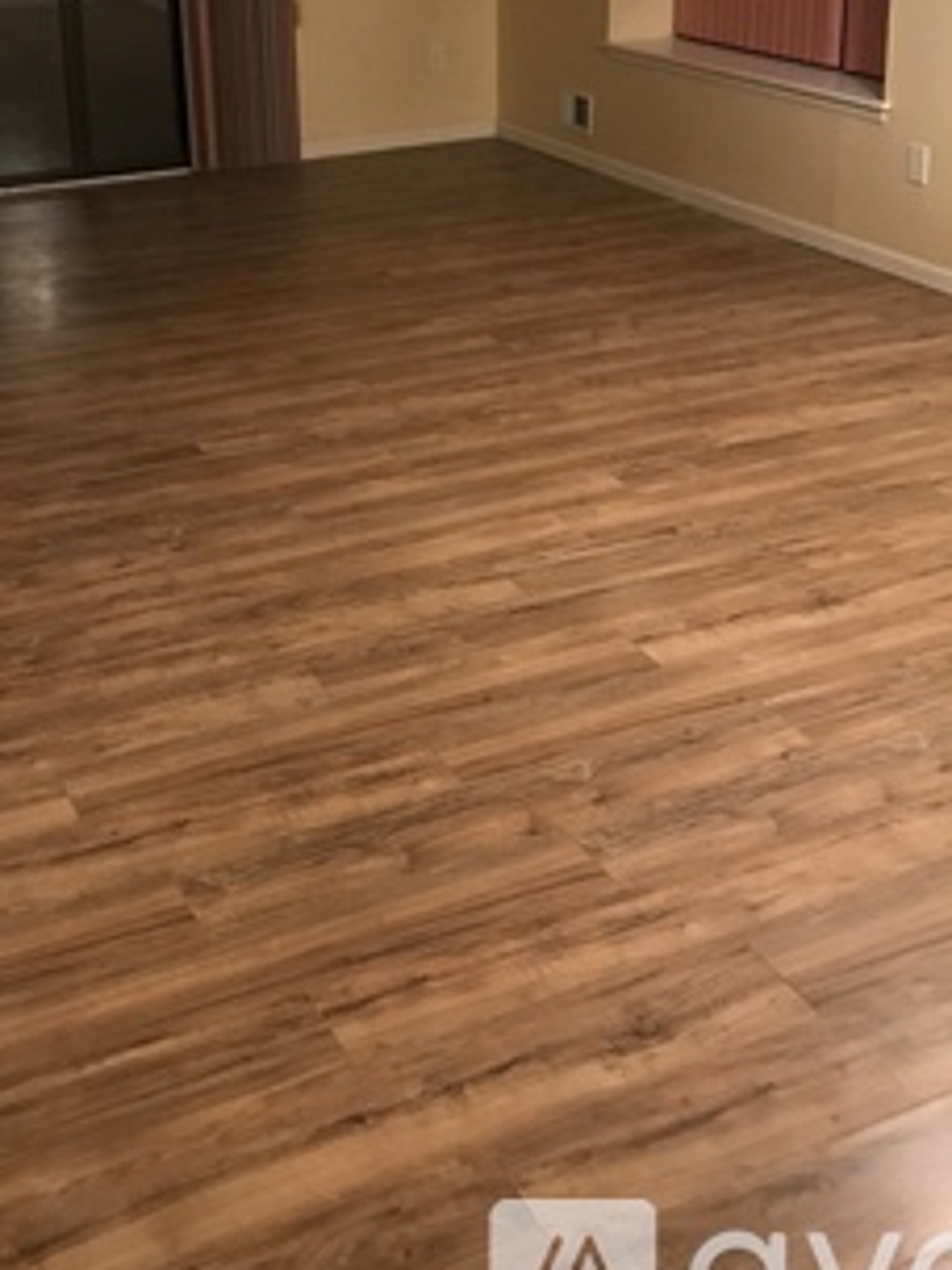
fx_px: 1687
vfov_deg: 40.1
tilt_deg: -16.1
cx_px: 382
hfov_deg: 31.4
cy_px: 322
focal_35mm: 46
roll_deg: +1.8
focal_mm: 3.99
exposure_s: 1/15
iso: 100
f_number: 1.8
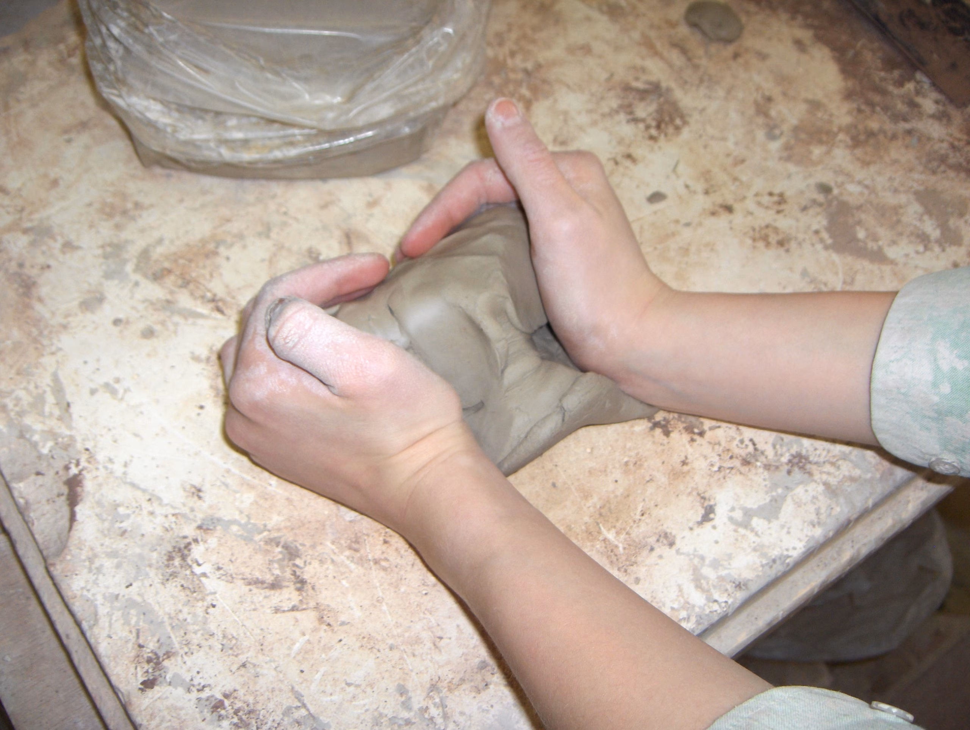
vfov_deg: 36.9
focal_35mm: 39
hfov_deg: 47.8
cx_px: 485
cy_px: 365
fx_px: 1094
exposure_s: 1/60
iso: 100
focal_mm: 8
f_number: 2.8
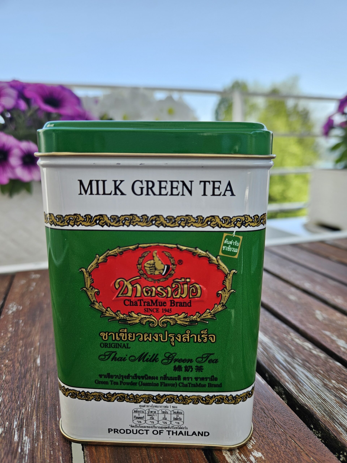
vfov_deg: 73.9
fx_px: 307
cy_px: 232
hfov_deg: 58.9
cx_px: 174
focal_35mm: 23
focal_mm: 5.4
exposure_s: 1/328
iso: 25
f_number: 1.8
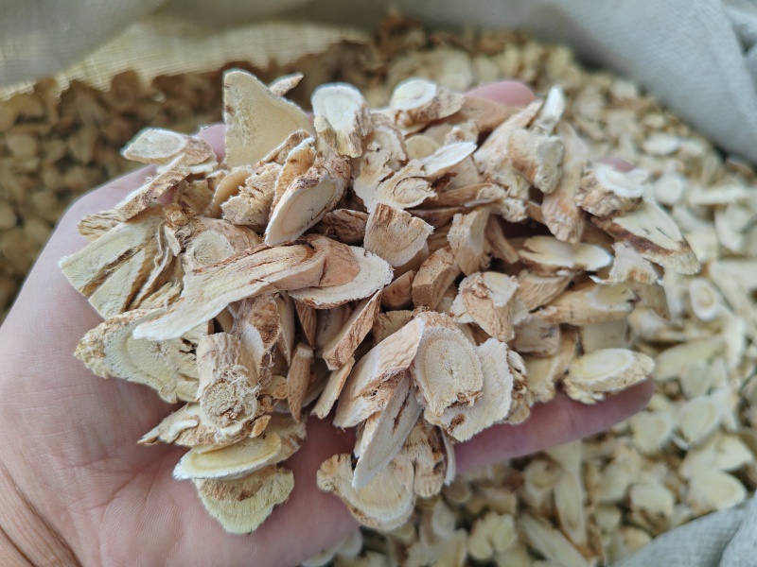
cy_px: 284
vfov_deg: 51.4
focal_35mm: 27
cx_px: 378
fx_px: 590
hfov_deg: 65.3
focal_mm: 6.12
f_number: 1.9
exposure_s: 1/100
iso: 100
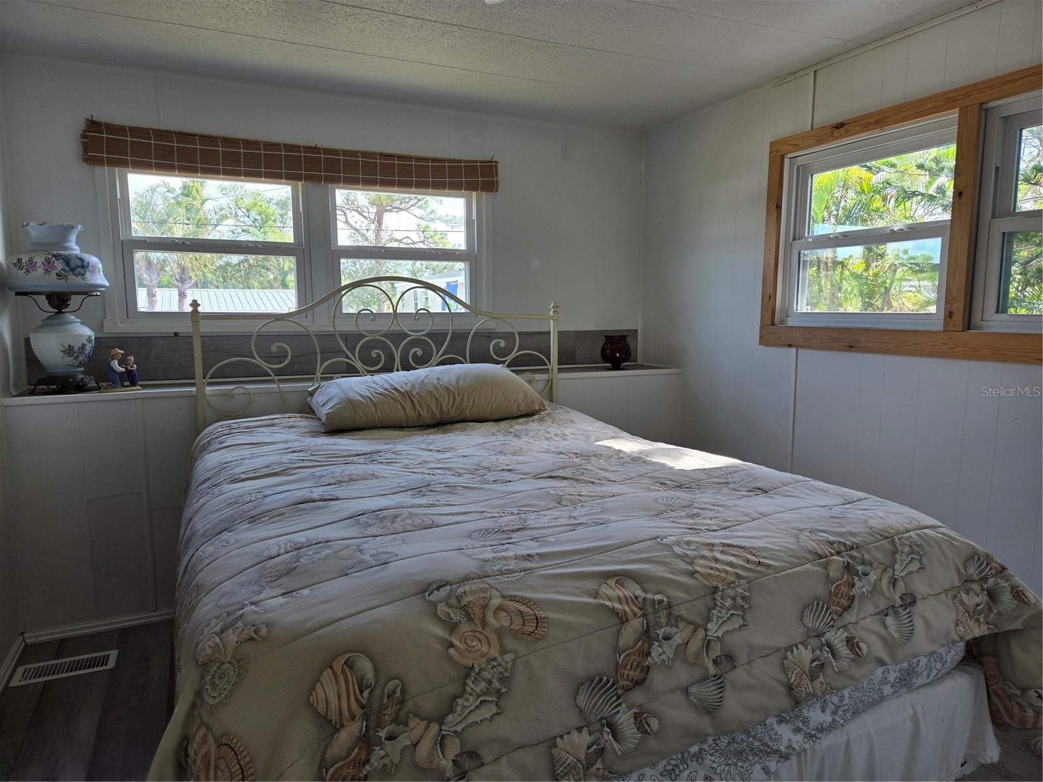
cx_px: 522
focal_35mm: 23
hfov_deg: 73.9
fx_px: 693
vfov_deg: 58.9
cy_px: 391
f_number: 1.8
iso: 25
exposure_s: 1/120
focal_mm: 5.4
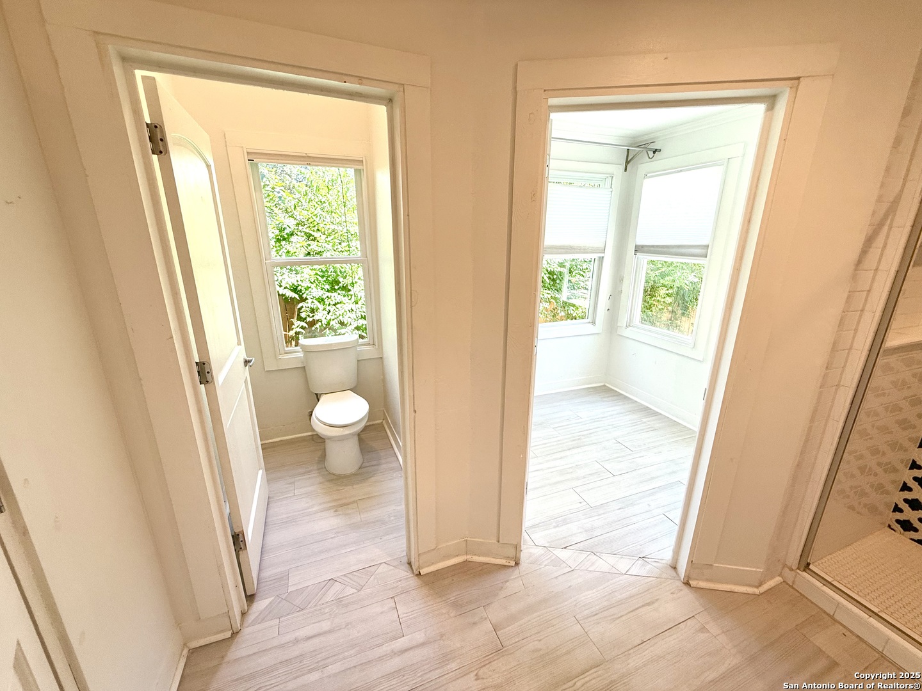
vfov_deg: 85.7
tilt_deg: -15.8
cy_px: 346
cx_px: 461
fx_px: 373
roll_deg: -0.5
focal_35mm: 14
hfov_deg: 102.1
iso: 64
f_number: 2.2
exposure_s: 1/120
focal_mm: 2.22
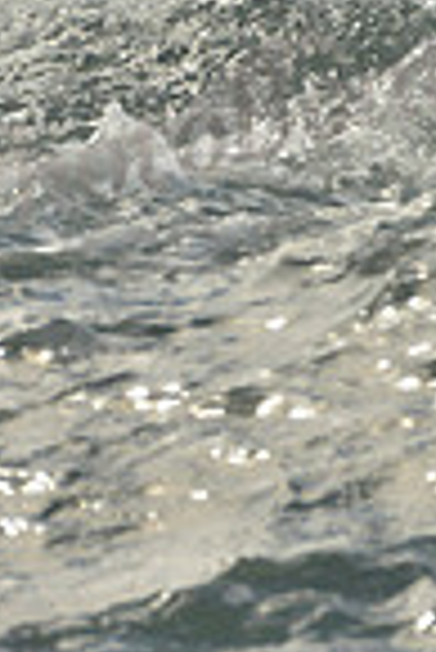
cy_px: -630
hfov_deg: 1.7
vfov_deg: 2.6
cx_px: 811
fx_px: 14480
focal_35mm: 799
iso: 400
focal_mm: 200
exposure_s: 1/500
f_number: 14
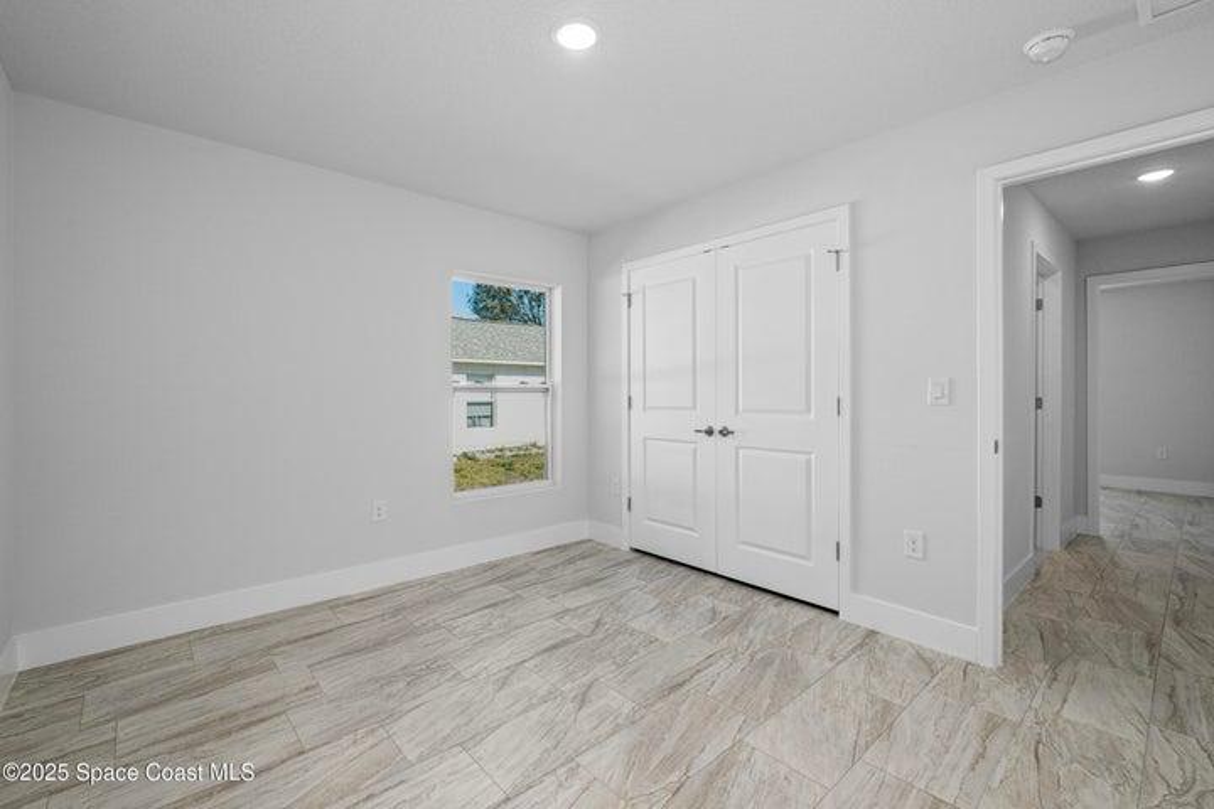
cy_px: 404
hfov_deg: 100.4
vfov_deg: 77.3
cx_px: 607
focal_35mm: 15
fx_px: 506
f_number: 8
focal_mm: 10
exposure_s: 1/30
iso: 320
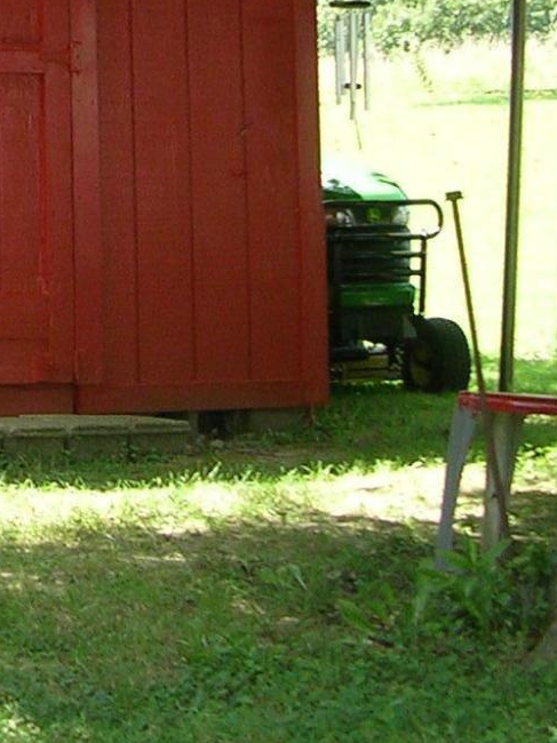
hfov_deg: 12.3
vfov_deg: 16.3
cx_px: -161
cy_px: -105
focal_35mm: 117
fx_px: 2512
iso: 50
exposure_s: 1/130
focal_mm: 5.8
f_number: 2.8
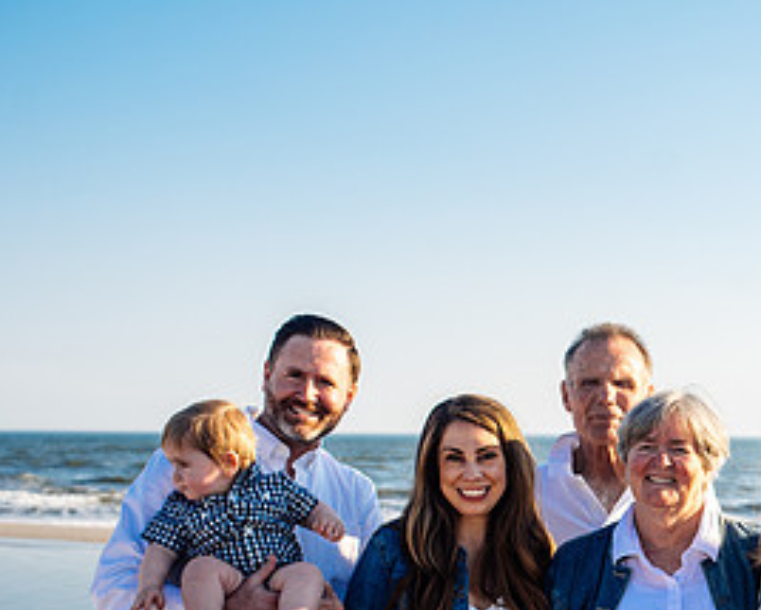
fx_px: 1601
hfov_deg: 25.5
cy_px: 543
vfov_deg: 21.1
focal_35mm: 71
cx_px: 750
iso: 160
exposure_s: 1/1000
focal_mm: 35
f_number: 4.5
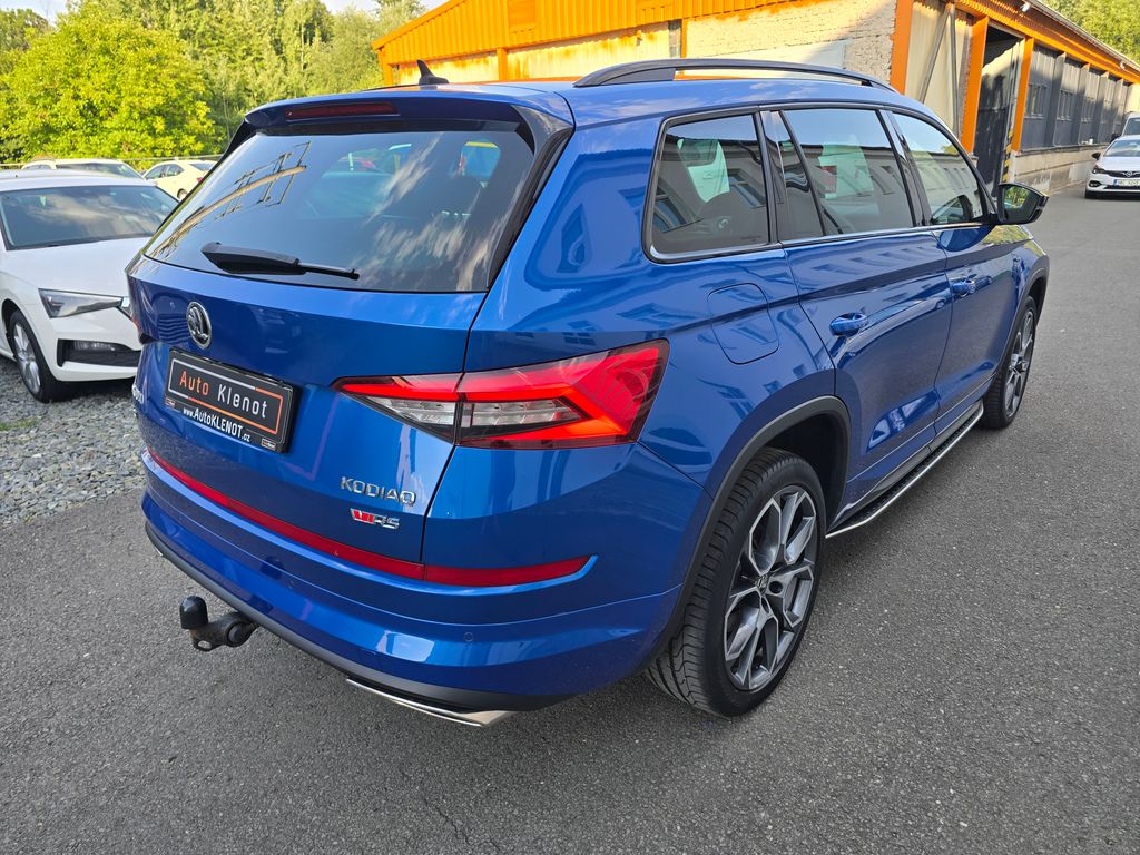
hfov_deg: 73.9
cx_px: 570
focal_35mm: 23
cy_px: 428
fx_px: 757
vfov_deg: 58.9
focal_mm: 6.3
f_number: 1.7
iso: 12
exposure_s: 1/184
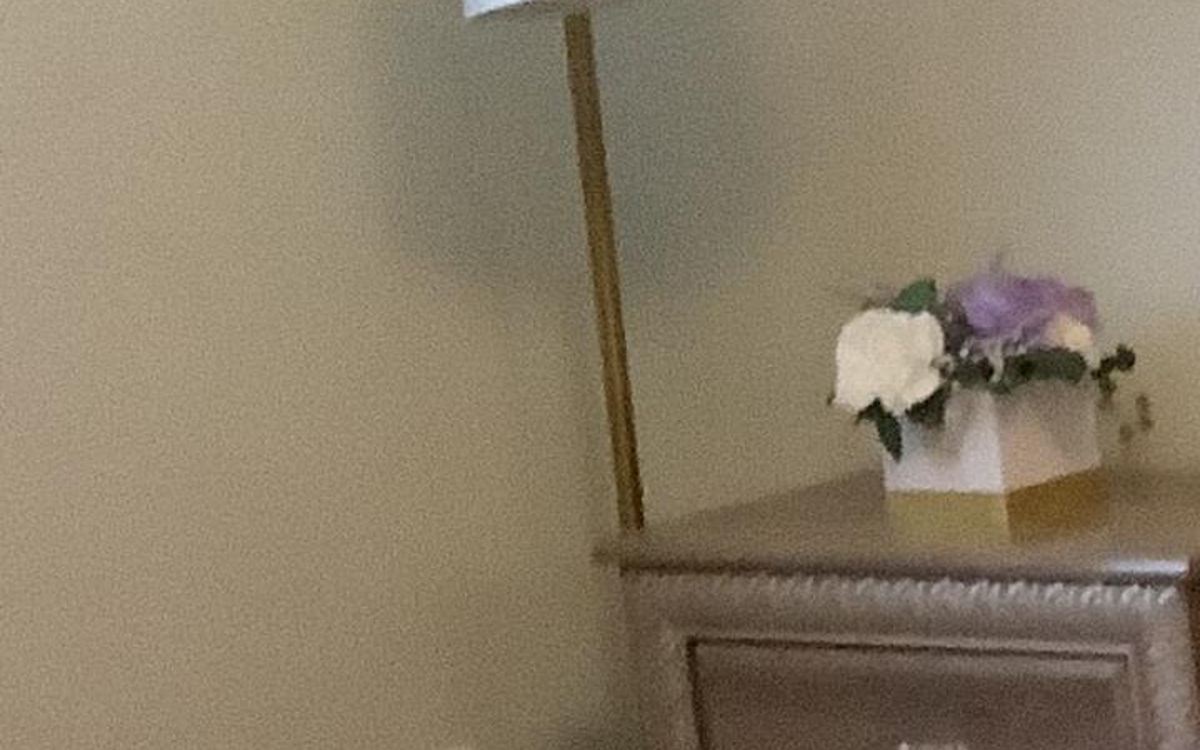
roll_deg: +3.7
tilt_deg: -5.5
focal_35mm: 137
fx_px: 4480
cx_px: 2367
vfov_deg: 9.6
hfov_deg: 13.2
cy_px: 495
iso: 500
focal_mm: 3.3
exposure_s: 1/30
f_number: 2.4
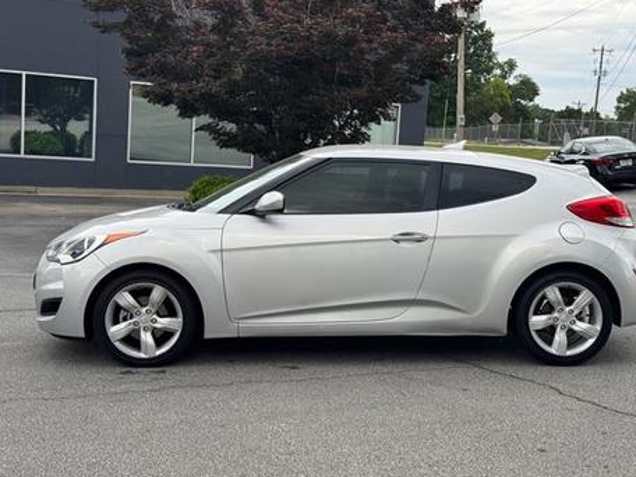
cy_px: 255
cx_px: 340
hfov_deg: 36.2
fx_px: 974
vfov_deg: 27.5
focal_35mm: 53
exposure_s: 1/407
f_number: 1.78
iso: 64
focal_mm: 6.76
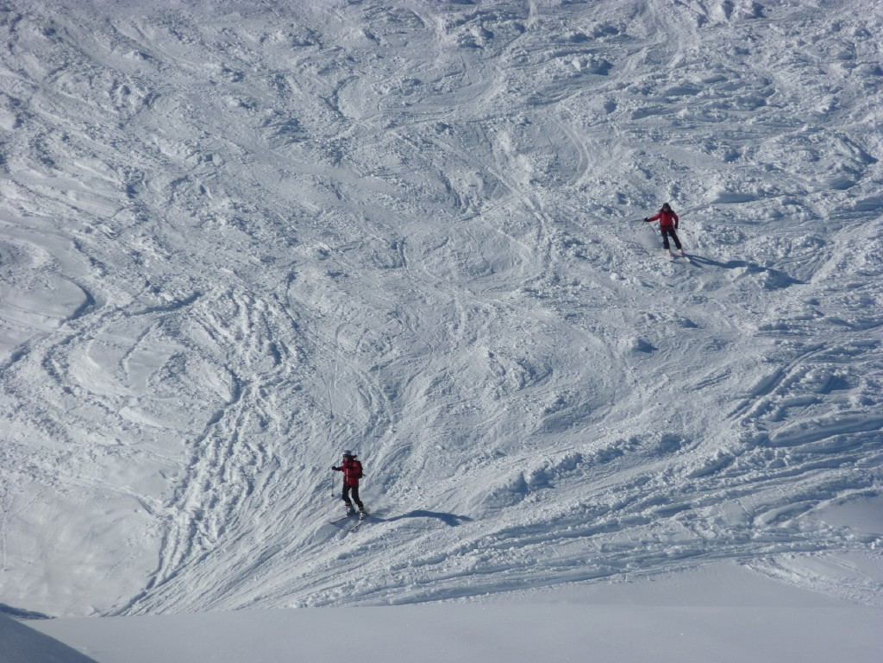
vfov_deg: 5.0
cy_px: 332
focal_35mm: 300
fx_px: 7653
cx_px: 442
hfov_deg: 6.6
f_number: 6.3
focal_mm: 49.2
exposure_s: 1/1600
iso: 80
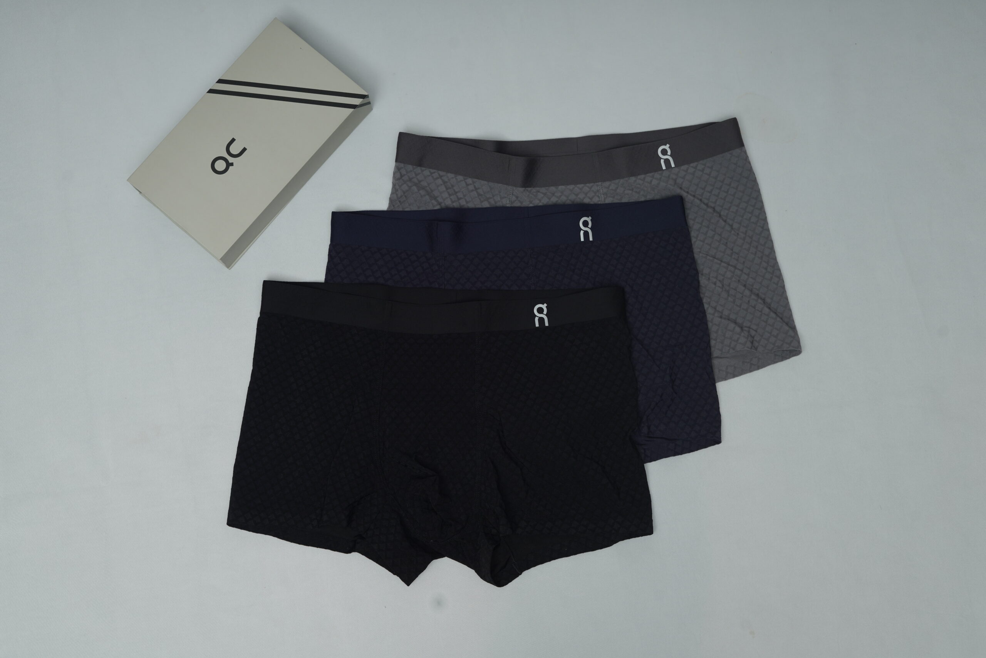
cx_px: 493
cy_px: 329
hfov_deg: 39.6
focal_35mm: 50
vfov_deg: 27.0
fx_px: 1369
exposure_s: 1/200
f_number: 6.3
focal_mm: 50
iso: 320
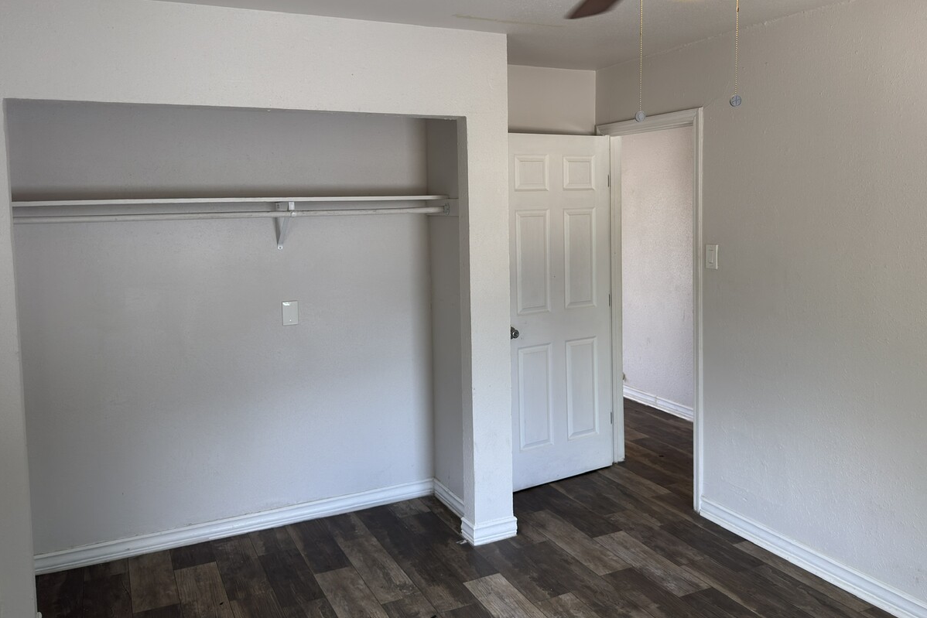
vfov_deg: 43.5
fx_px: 773
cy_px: 256
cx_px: 506
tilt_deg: -4.3
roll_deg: +0.6
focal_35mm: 30
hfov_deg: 61.8
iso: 100
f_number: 1.78
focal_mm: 6.76
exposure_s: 1/120
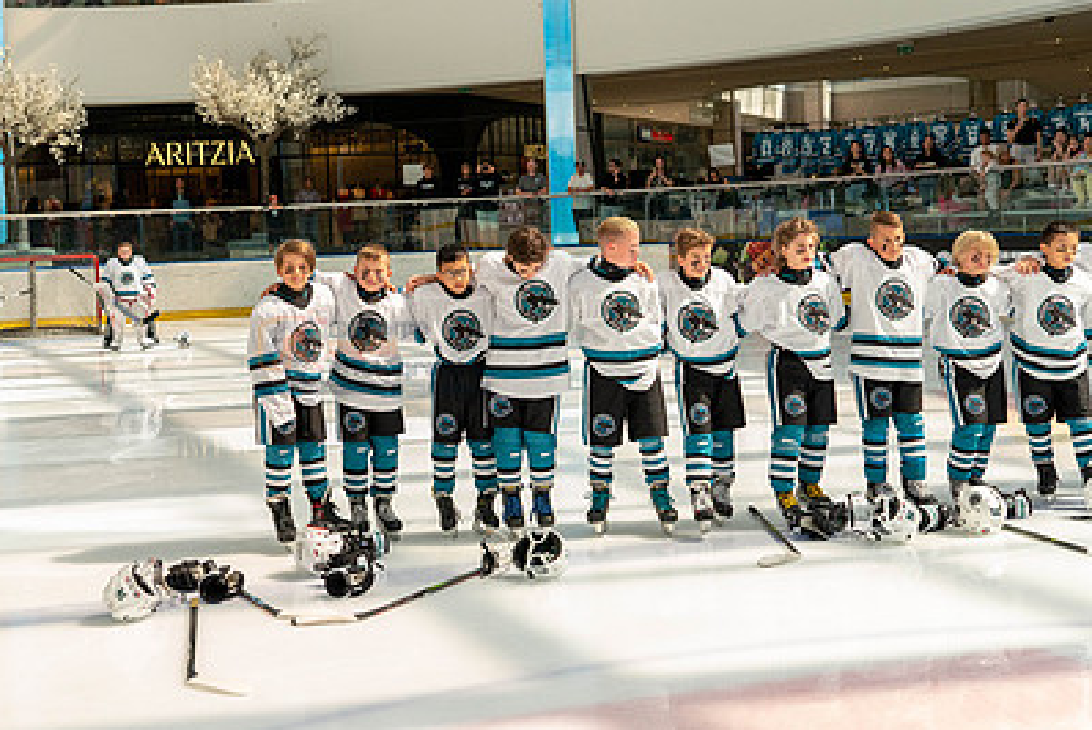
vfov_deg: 26.5
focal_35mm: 51
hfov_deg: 38.5
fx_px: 1548
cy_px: 353
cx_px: 376
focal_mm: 35
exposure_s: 1/2500
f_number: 3.5
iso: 1600
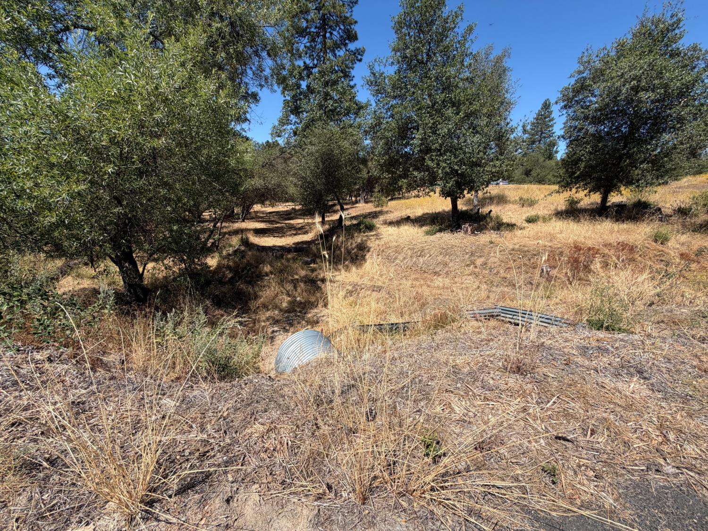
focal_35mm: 14
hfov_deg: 102.1
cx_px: 354
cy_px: 266
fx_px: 286
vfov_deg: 85.7
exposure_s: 1/770
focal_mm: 2.22
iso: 32
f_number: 2.2
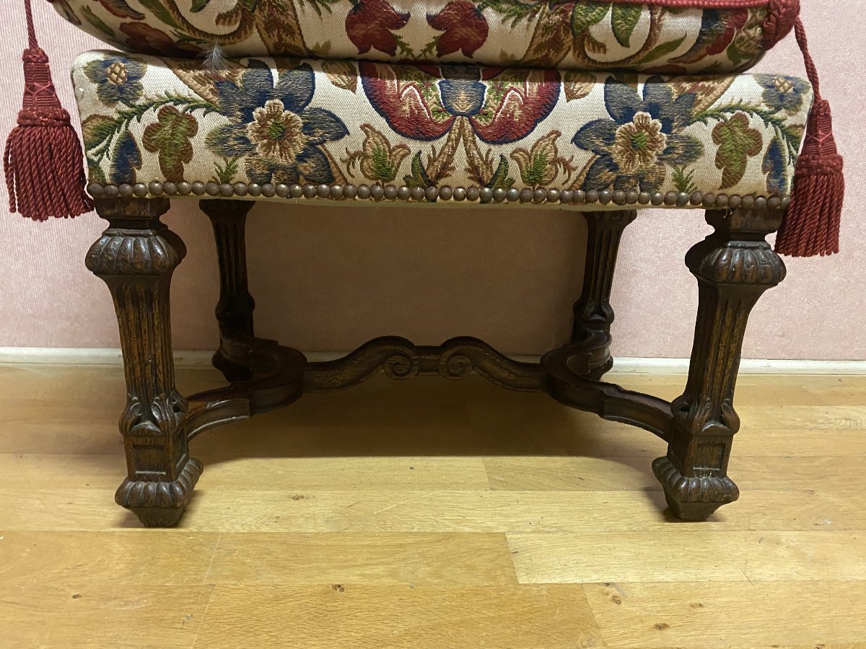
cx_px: 433
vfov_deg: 53.1
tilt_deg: -18.1
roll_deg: -1.8
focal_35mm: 26
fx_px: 650
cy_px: 324
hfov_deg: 67.3
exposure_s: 1/25
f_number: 1.8
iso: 640
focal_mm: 4.25
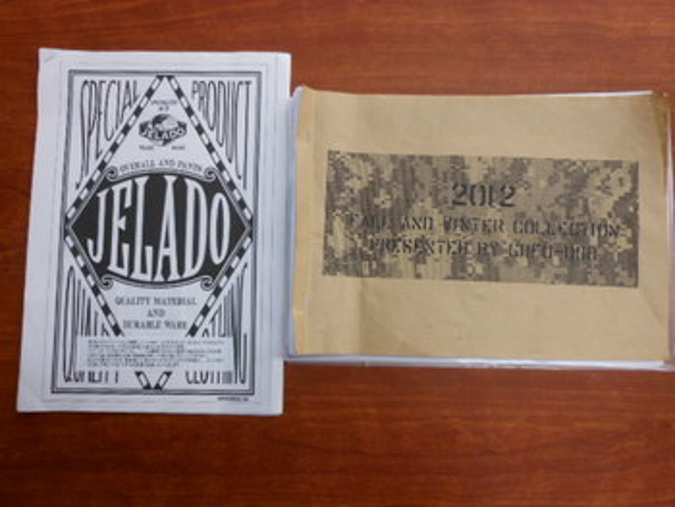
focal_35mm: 28
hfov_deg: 63.4
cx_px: 338
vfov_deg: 49.8
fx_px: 546
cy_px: 254
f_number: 3.7
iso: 160
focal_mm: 5
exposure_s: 1/30
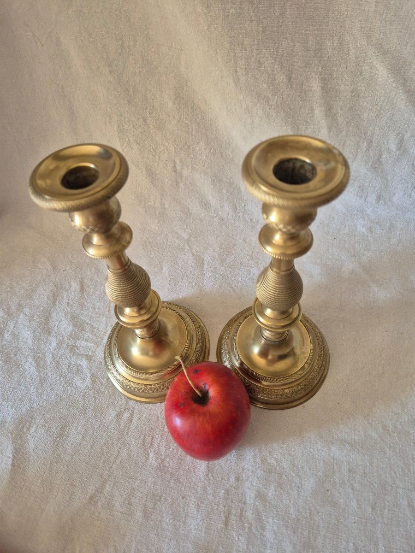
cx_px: 208
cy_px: 276
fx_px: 368
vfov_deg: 73.9
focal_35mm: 23
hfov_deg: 58.9
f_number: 1.8
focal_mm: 5.4
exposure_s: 1/100
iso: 250
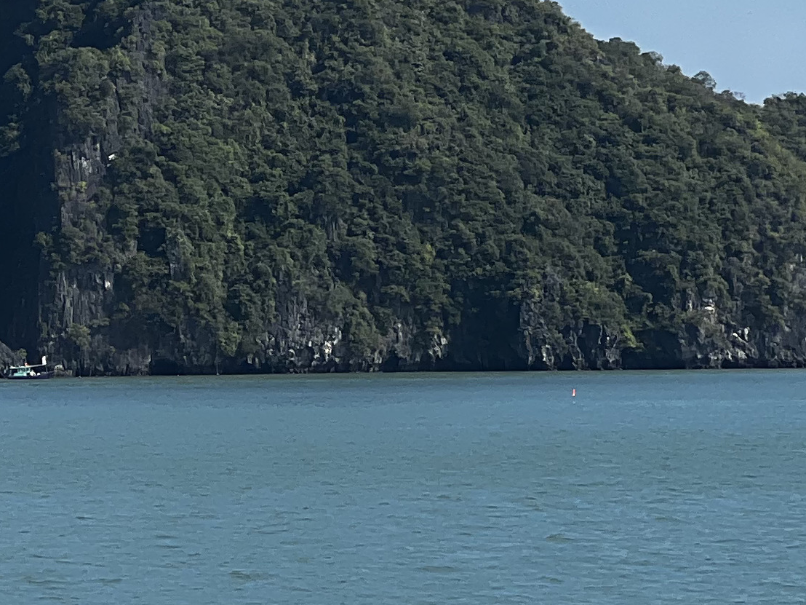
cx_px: -216
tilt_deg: +2.1
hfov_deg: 7.1
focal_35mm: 278
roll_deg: +0.6
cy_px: 175
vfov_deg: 5.3
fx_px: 6473
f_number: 2.8
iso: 32
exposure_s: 1/935
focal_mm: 9
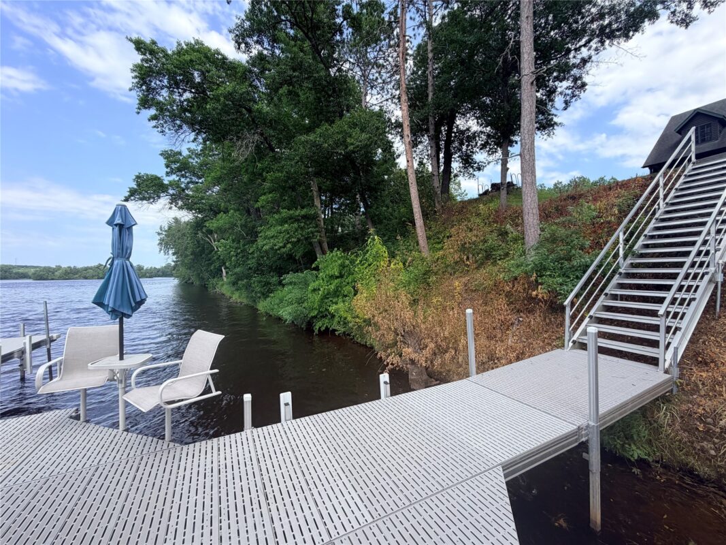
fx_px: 294
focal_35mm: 14
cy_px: 272
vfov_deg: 85.7
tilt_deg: -0.1
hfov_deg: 102.1
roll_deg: +1.4
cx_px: 363
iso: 40
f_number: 2.2
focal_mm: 2.22
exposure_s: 1/701
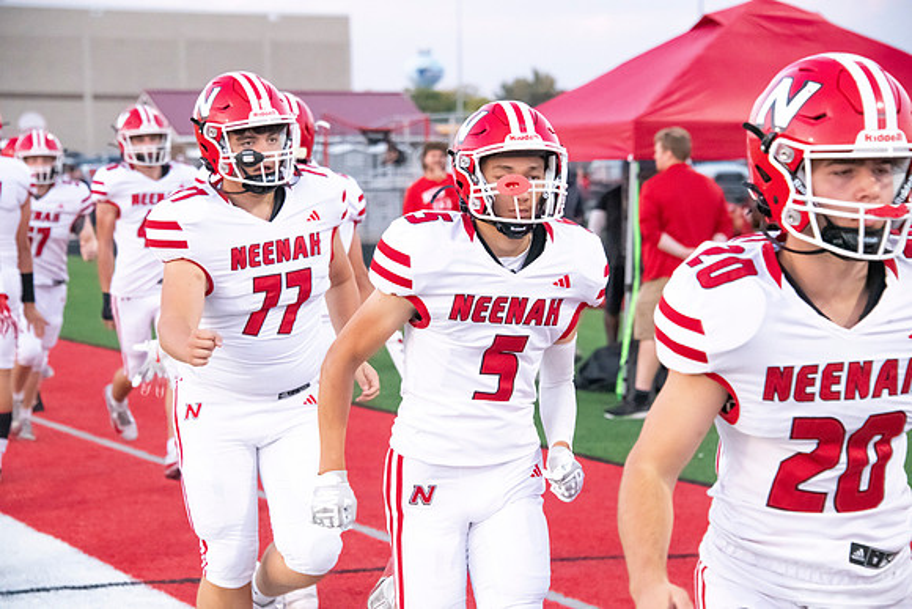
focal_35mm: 135
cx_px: 456
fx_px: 3421
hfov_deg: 15.2
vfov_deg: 10.2
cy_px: 304
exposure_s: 1/800
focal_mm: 135
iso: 10000
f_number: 7.1
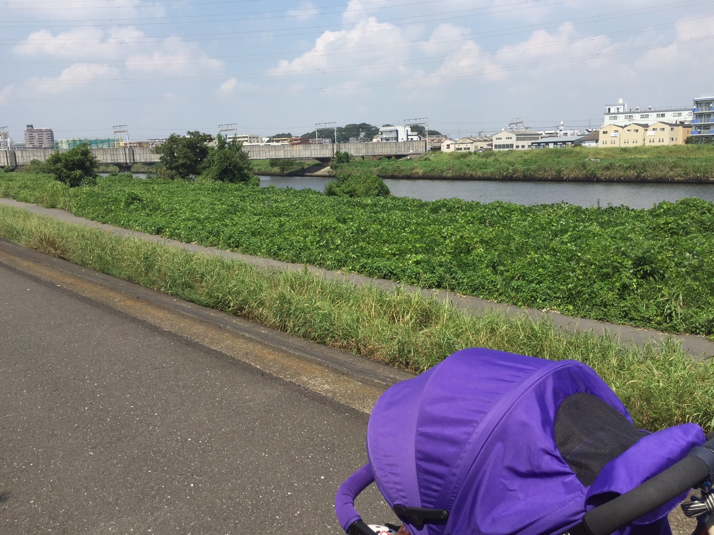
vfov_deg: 48.2
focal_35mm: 29
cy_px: 268
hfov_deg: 61.7
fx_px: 598
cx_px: 357
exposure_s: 1/2083
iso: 32
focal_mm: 4.15
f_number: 2.2
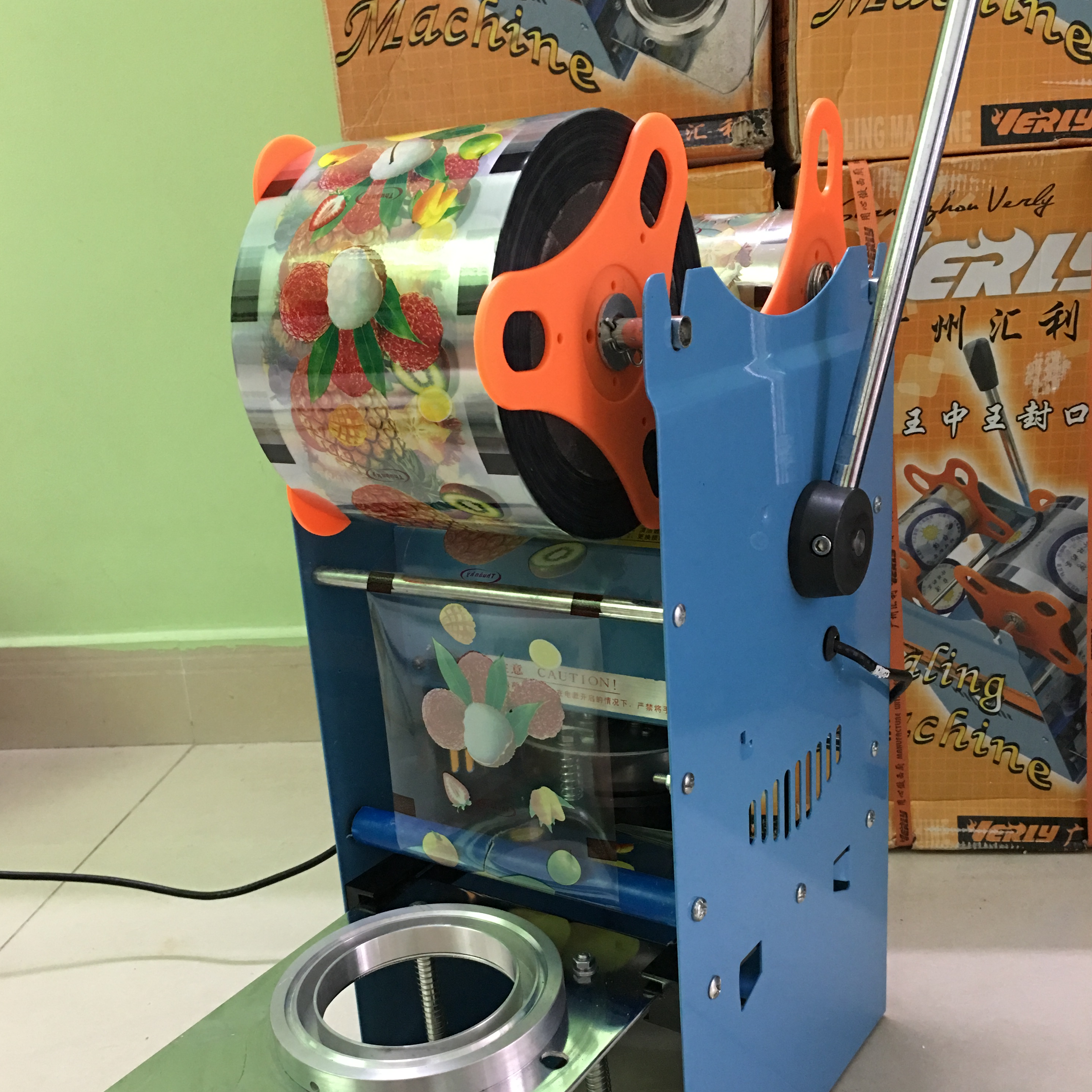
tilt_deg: -18.4
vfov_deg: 46.8
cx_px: 534
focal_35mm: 35
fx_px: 1249
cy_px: 676
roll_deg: +4.6
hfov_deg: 47.2
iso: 100
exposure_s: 1/10
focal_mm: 4.15
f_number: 2.2
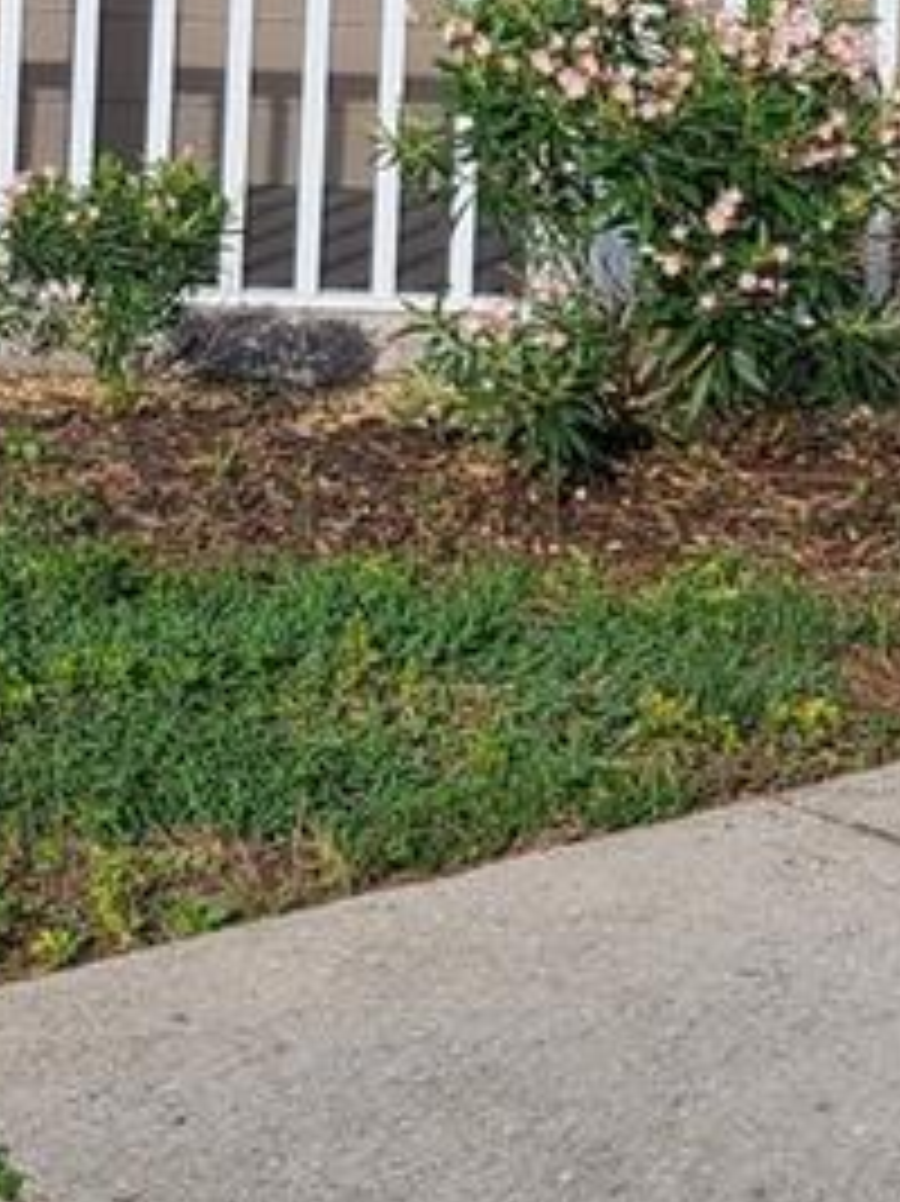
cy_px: -257
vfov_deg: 16.1
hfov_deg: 12.6
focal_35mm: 117
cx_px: 302
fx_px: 4059
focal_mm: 5.4
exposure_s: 1/2410
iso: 40
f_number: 1.8
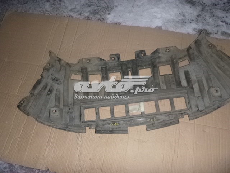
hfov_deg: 55.4
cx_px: 115
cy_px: 86
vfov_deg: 42.9
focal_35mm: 33
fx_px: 219
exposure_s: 1/60
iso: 400
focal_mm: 5.9
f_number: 4.3
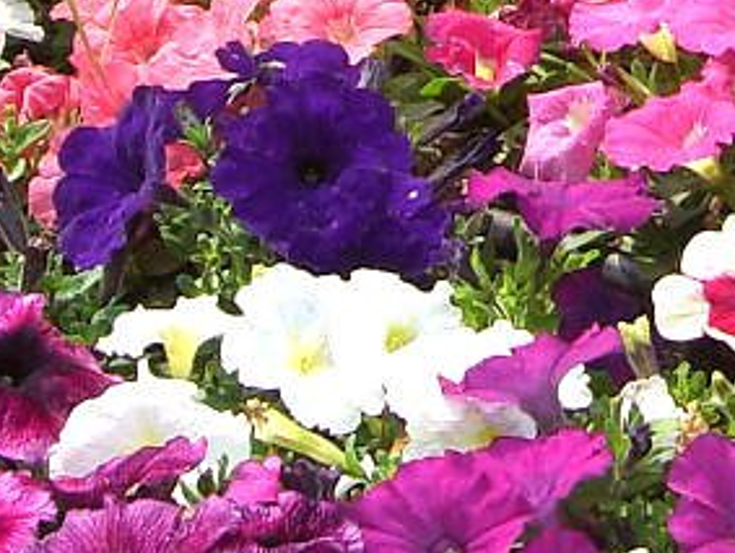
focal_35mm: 220
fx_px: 4677
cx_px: 767
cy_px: -580
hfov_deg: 8.9
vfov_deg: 6.6
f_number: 2.8
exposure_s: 1/500
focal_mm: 7.9
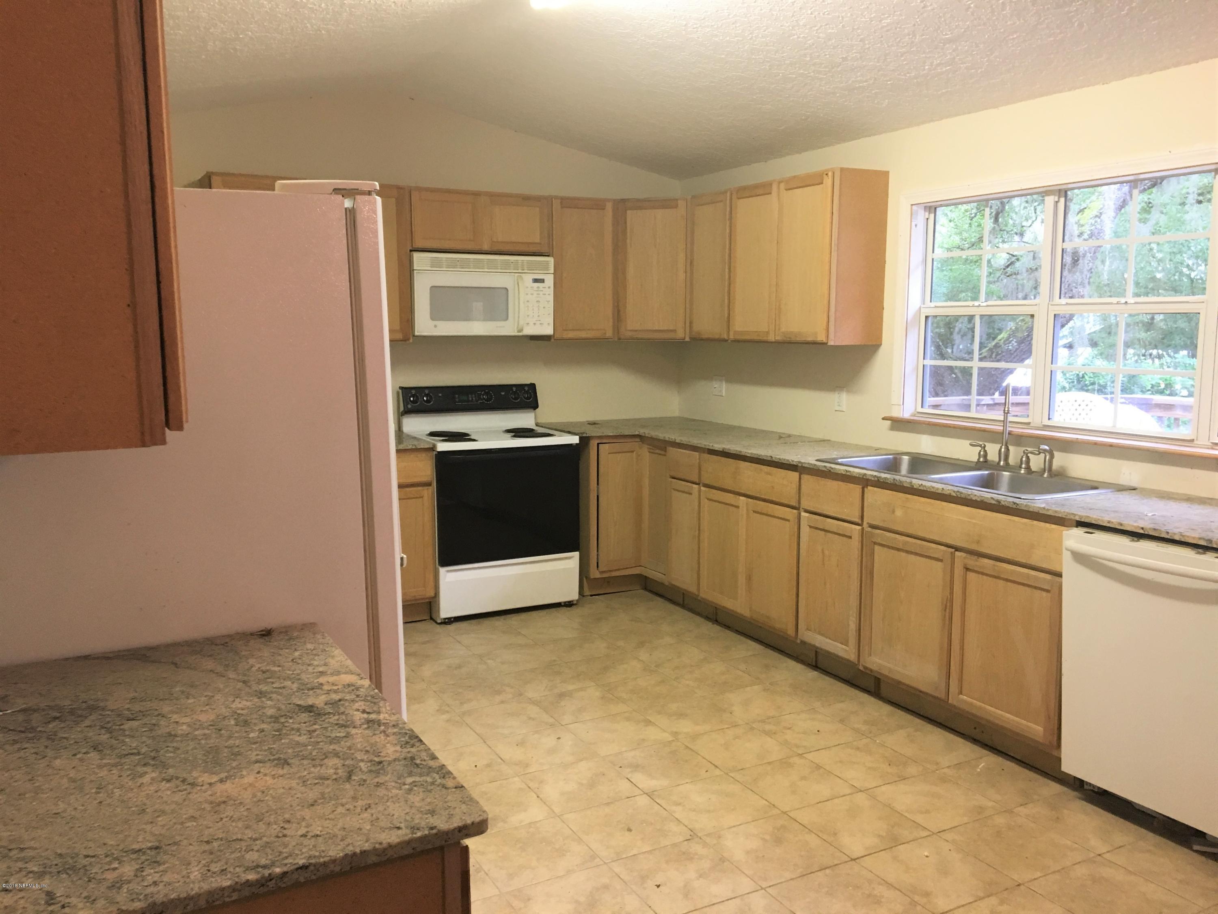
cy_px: 457
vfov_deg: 48.2
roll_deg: +0.4
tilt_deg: -6.9
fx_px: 1020
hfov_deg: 61.7
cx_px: 609
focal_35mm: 29
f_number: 2.2
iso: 100
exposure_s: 1/30
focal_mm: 4.15
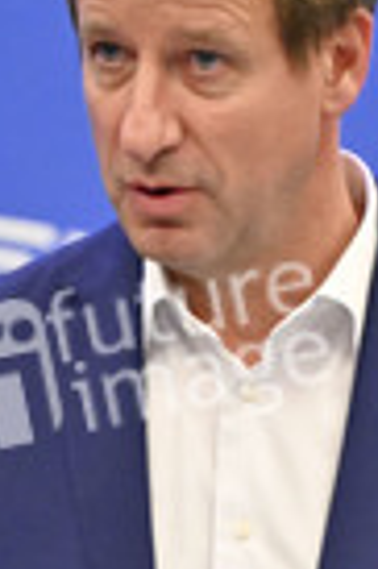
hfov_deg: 3.5
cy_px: 569
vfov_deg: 5.2
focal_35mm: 393
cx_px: 237
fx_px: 6205
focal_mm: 135
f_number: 2.8
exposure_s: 1/800
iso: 5000
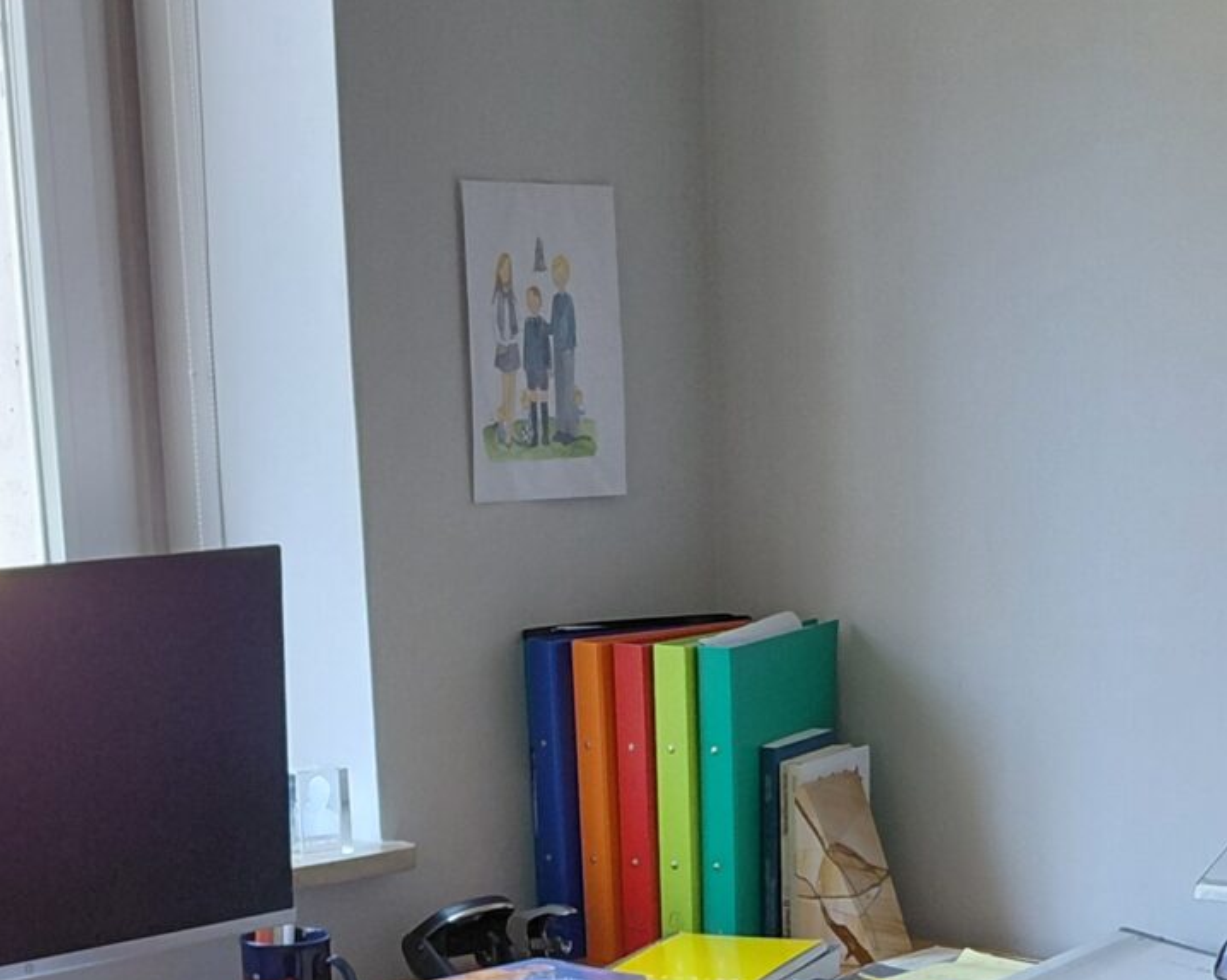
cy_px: 1166
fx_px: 3158
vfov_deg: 16.9
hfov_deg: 21.9
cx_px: 820
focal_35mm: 87
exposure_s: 1/120
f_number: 1.8
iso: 160
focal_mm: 4.69
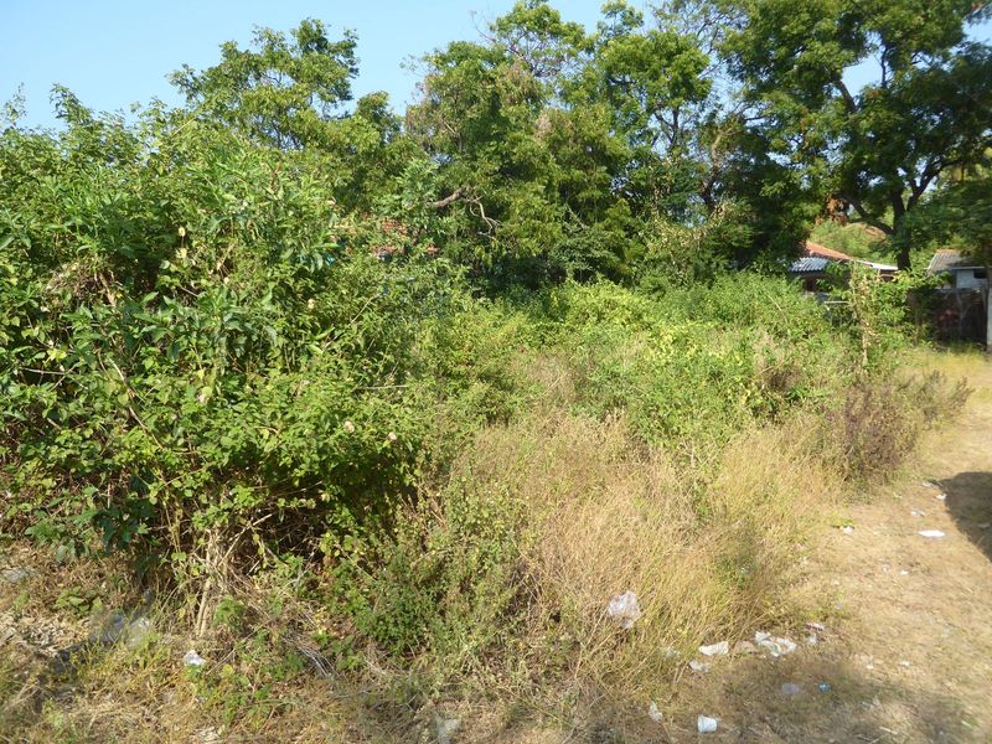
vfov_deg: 48.2
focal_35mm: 29
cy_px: 372
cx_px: 496
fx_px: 831
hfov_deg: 61.7
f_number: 3.5
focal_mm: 5
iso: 80
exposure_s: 1/320
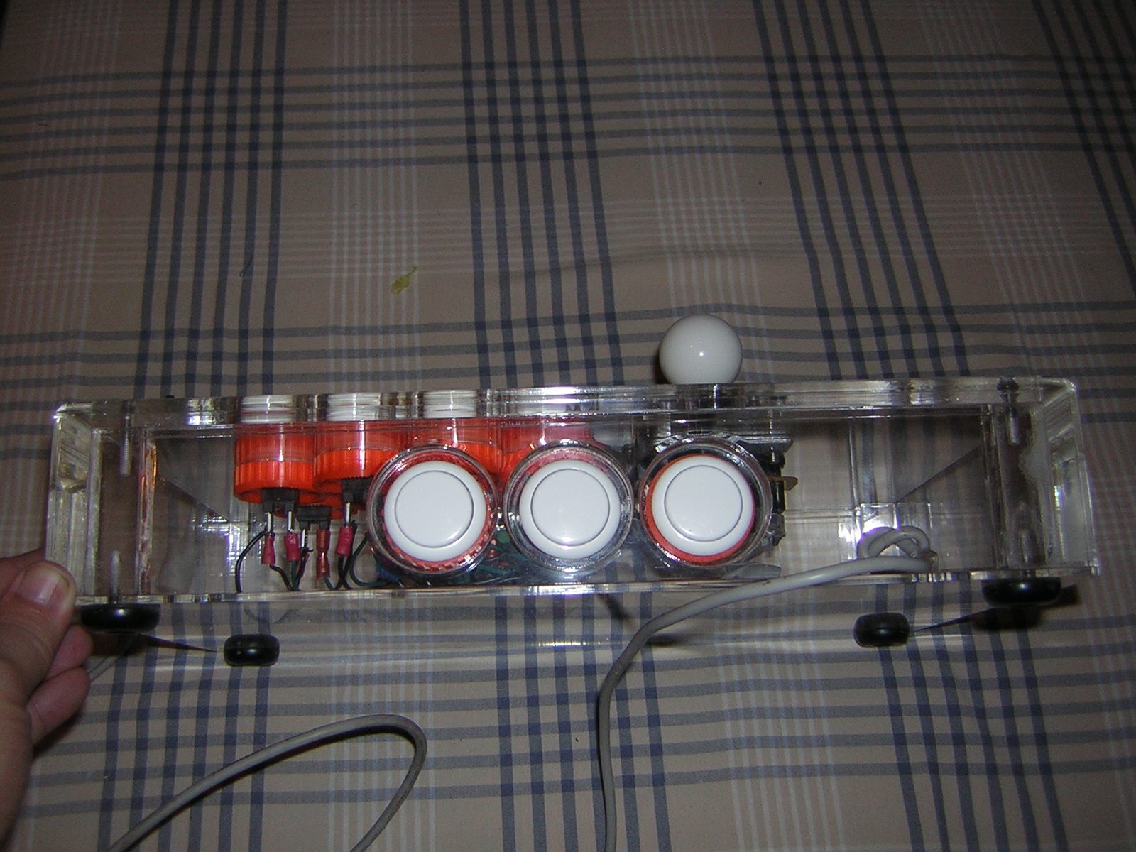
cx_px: 568
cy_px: 426
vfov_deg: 39.7
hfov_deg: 51.4
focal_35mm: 36
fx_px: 1181
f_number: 2.6
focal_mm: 4.7
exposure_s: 1/60.1
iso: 50
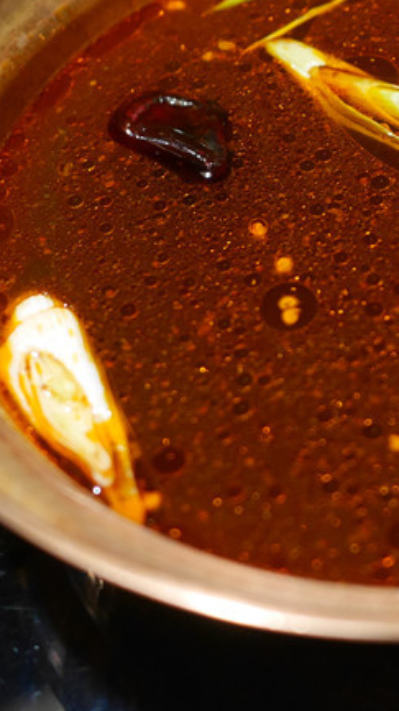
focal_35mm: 68
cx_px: 369
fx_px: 1281
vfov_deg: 30.8
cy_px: 244
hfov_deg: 17.4
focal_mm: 15
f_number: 1.7
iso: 1250
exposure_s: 1/60
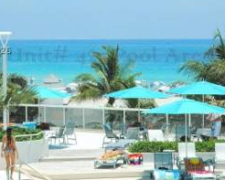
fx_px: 1279
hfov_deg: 10.1
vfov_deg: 8.0
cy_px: 49
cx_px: 106
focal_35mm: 192
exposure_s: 1/1250
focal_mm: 70
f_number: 18
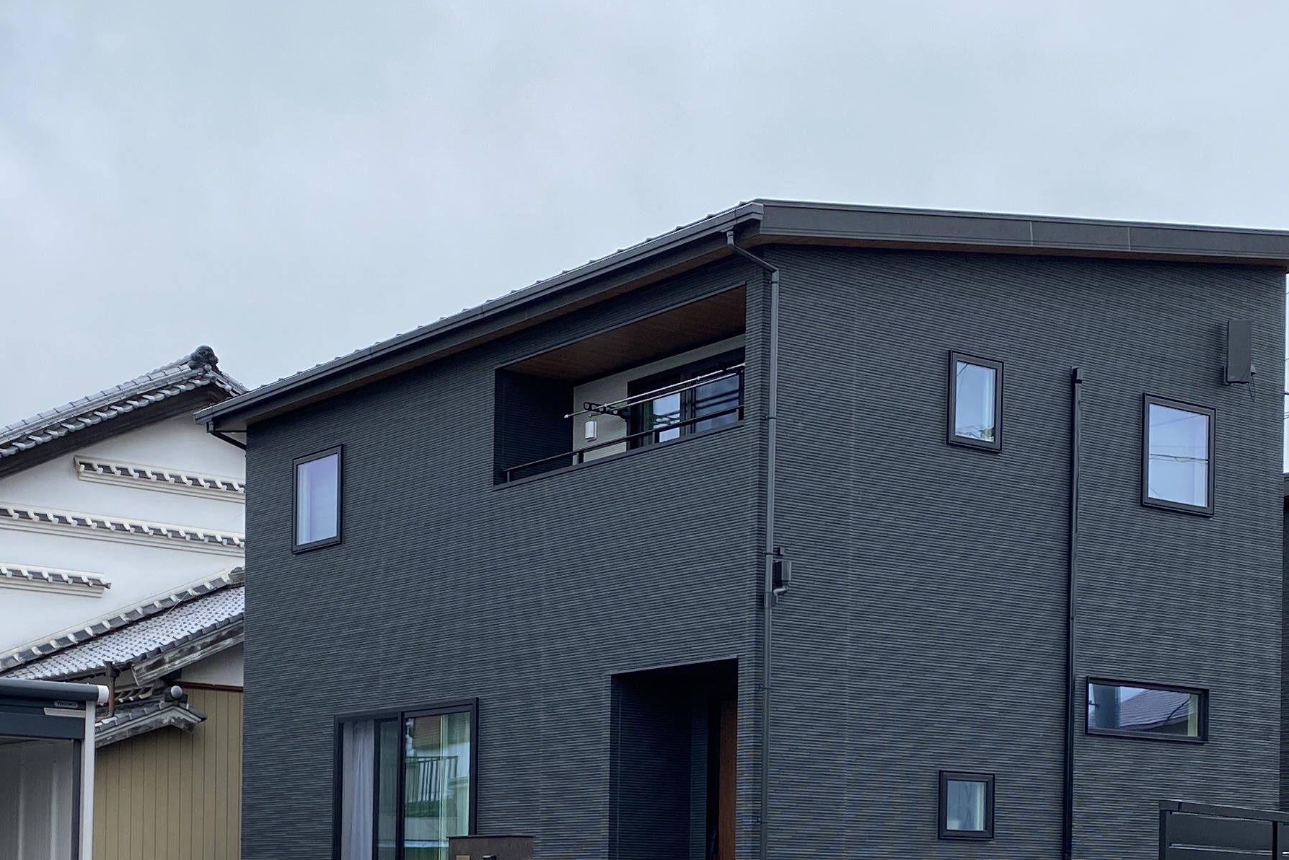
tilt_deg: +1.0
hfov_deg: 32.8
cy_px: 908
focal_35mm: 61
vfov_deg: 21.3
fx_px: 2184
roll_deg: -1.3
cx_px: 519
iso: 32
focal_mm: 4.25
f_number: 1.8
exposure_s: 1/942
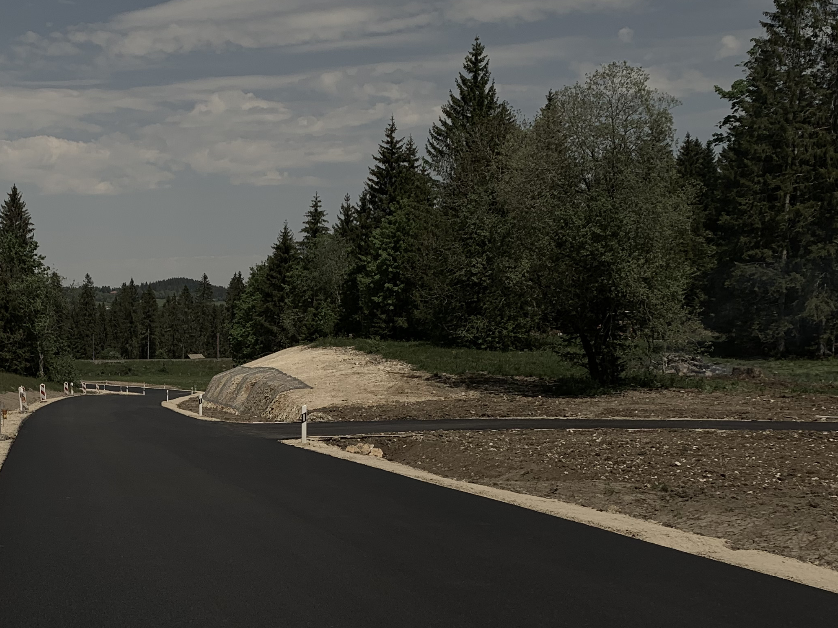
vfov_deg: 28.3
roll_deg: -1.9
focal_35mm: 51
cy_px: 430
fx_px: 1235
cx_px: 201
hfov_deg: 36.5
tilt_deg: -5.3
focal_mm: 4.25
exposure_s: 1/3937
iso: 25
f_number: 1.8
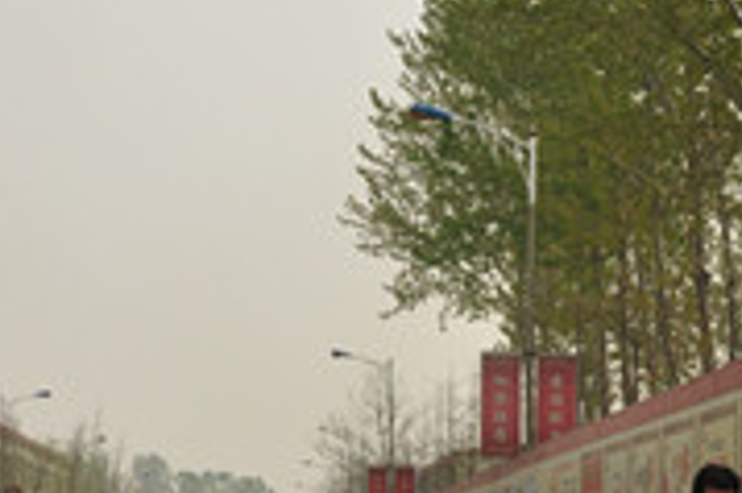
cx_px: 651
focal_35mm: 104
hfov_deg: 19.3
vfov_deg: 12.6
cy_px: 661
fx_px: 2150
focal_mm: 25
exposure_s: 1/800
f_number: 14
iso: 800
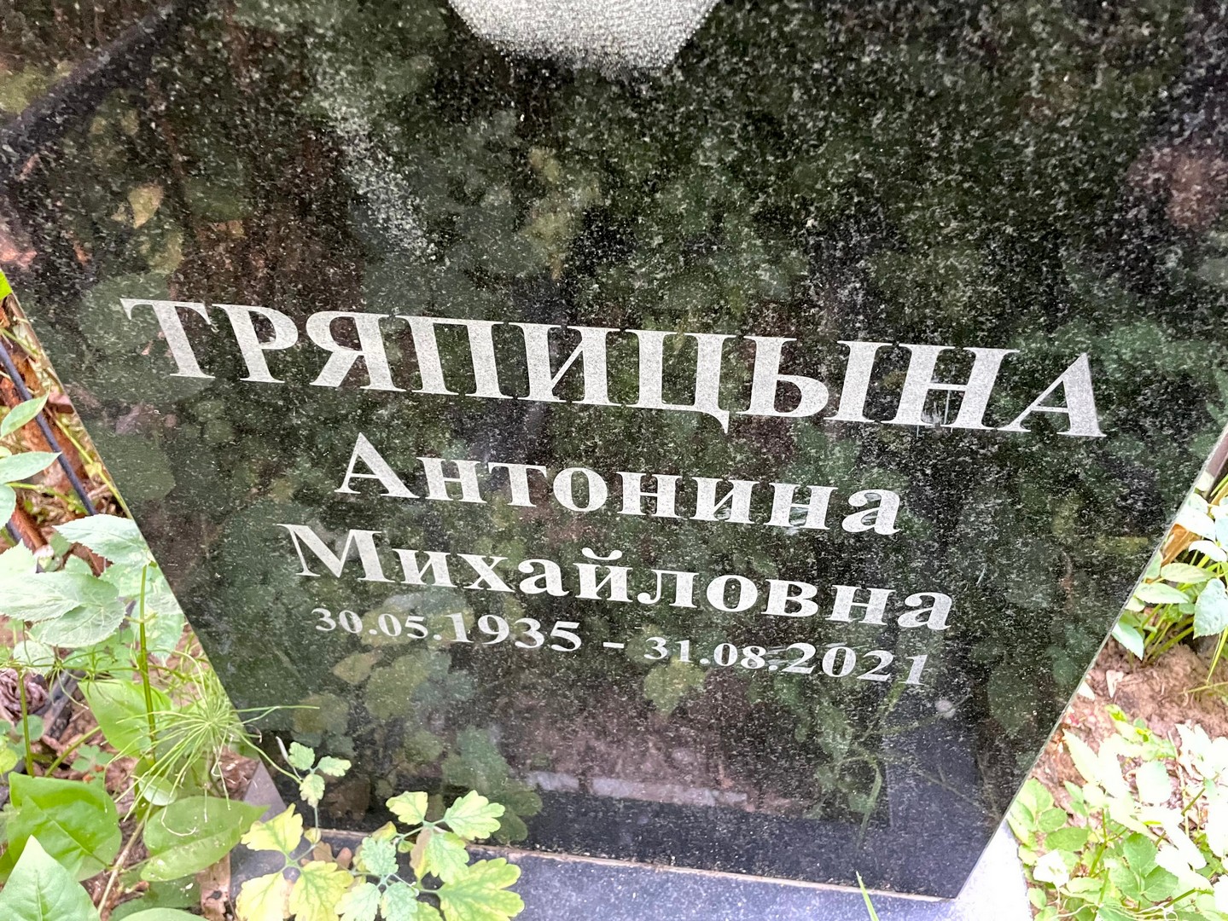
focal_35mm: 26
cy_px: 460
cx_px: 614
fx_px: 923
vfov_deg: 53.1
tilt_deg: -45.2
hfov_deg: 67.3
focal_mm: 4.2
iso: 500
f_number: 1.6
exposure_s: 1/59
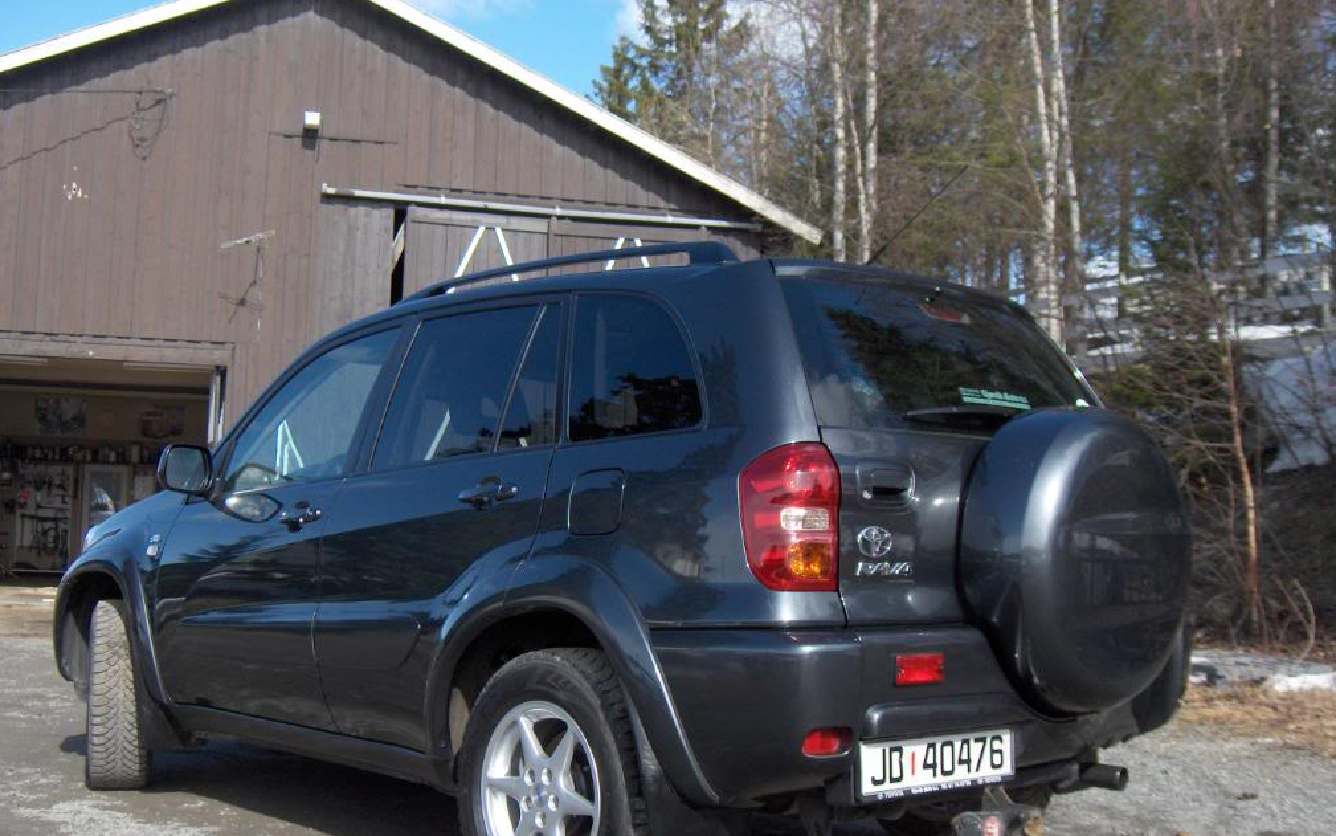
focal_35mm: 42
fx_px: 1529
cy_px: 491
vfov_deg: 30.5
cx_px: 663
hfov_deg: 47.2
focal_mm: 8
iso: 100
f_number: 2.8
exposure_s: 1/781
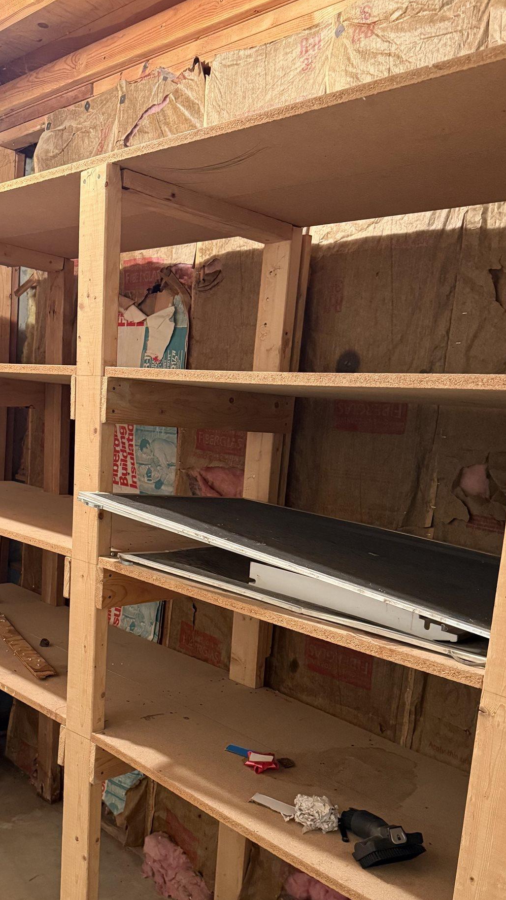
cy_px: 551
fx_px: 787
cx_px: 165
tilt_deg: -7.7
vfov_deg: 58.9
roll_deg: -3.9
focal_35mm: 33
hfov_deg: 35.3
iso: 640
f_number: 1.78
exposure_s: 1/40
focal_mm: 6.76
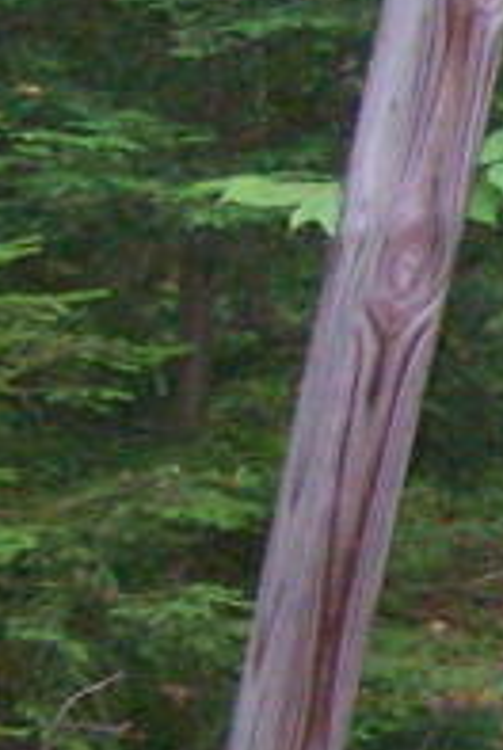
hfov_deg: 6.3
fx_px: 4281
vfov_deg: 10.0
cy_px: 487
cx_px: 1398
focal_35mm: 205
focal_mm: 6.3
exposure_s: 1/60
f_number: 2.8
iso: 400
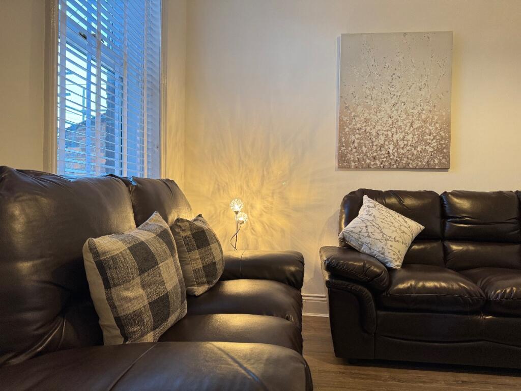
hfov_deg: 71.6
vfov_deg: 56.8
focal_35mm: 24
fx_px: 361
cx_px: 260
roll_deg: -0.7
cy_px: 196
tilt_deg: -0.4
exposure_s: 1/100
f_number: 1.78
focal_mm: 6.76
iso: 200
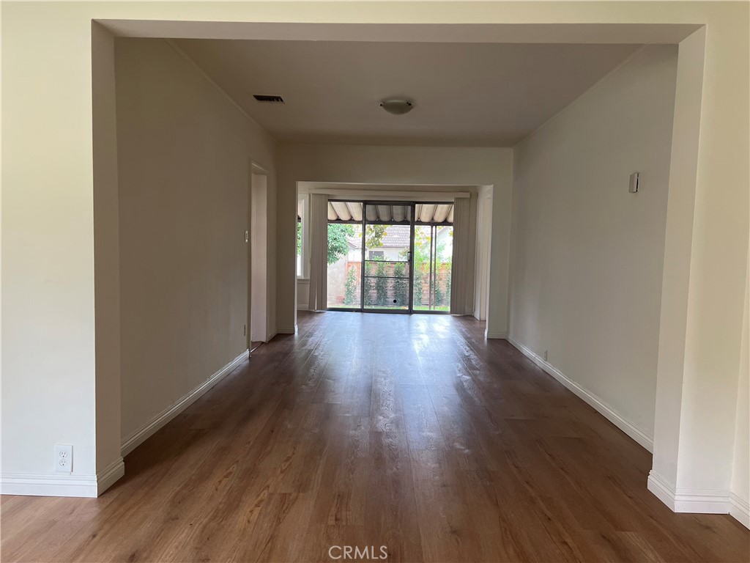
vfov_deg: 53.1
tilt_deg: -3.9
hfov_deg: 67.3
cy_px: 282
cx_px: 375
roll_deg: -1.0
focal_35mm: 26
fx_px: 563
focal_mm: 5.7
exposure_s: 1/121
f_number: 1.5
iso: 125
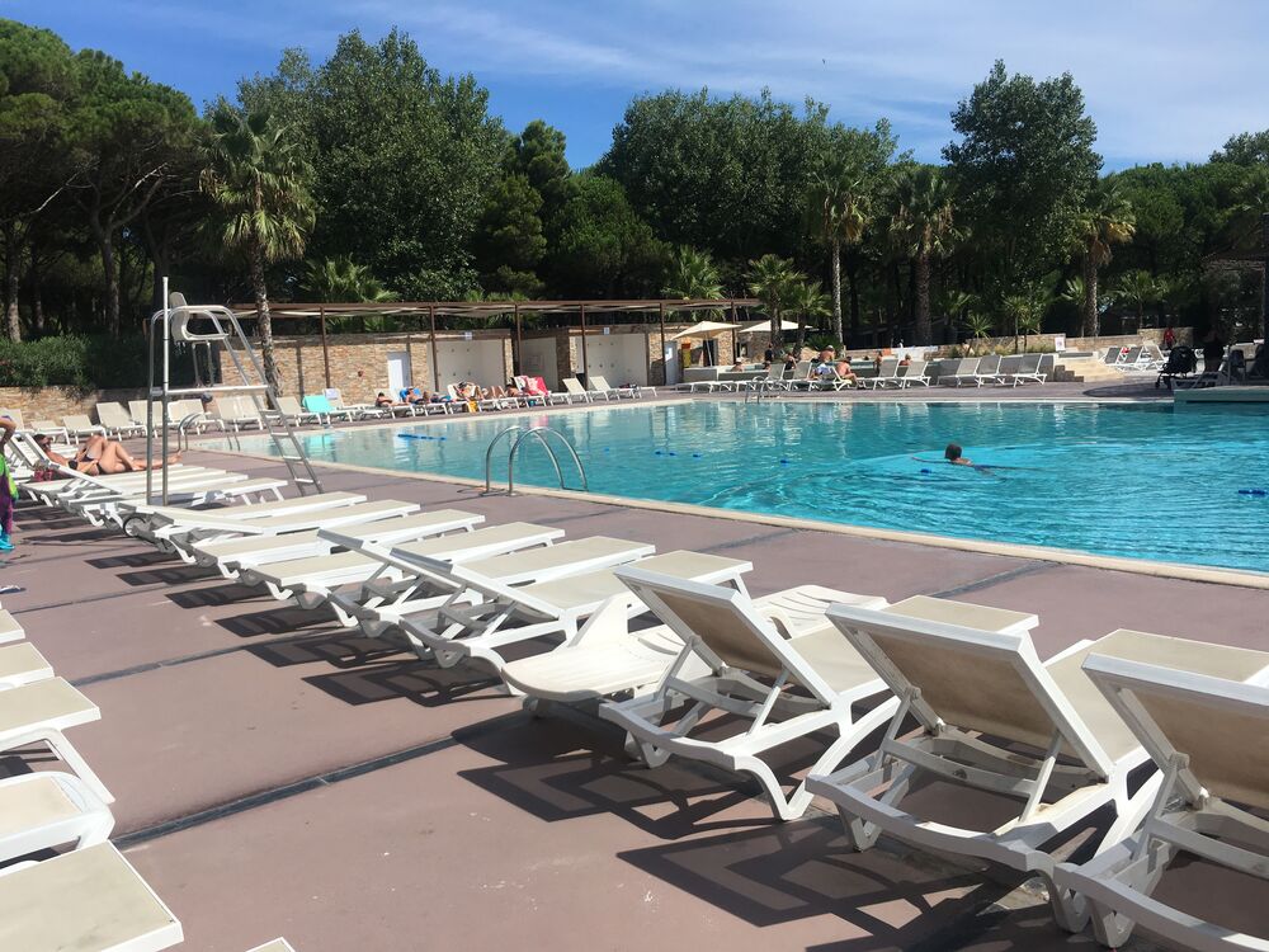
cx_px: 634
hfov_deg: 61.7
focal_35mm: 29
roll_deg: +0.9
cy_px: 476
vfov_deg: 48.2
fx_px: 1063
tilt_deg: -6.2
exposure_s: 1/2564
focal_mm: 4.15
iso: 25
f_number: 2.2
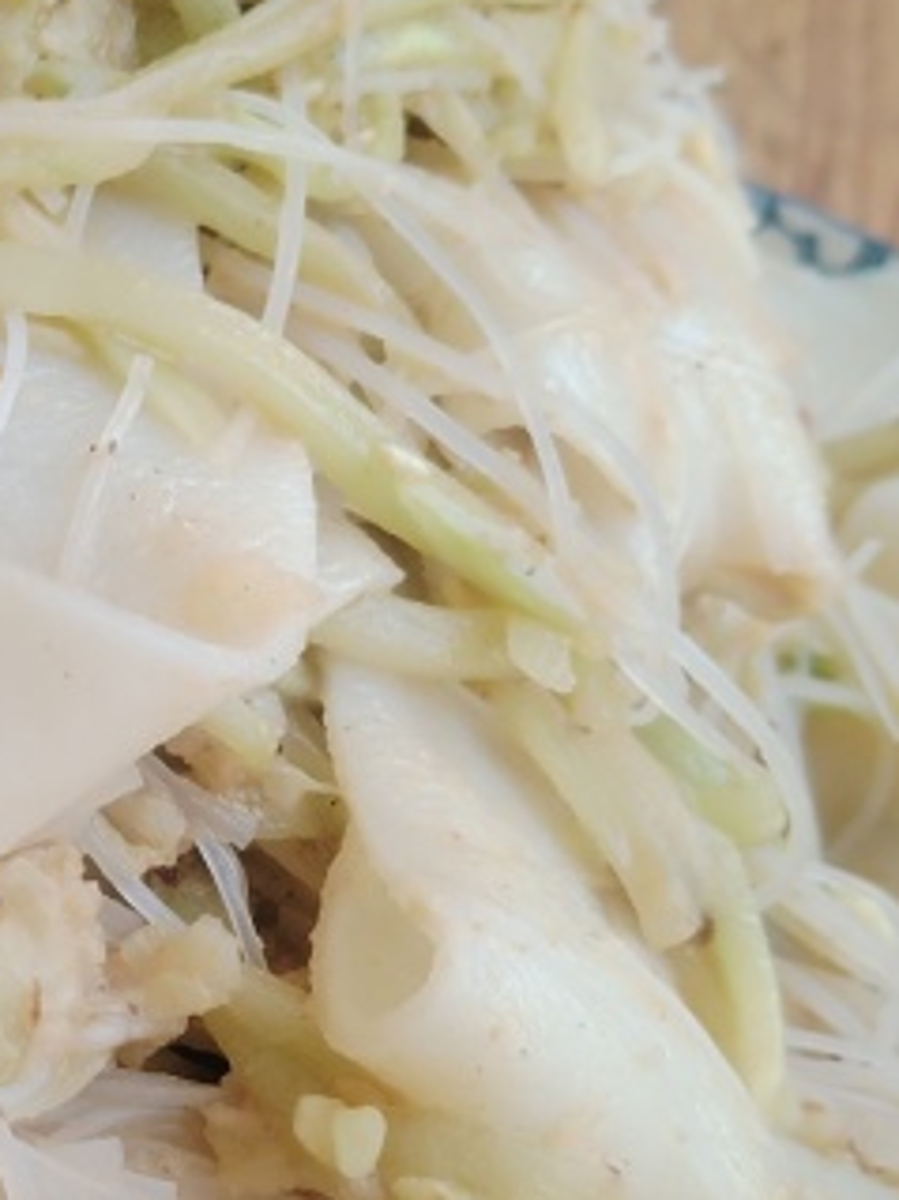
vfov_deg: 22.4
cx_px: -177
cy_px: 807
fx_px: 3015
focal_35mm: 87
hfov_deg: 16.3
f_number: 1.8
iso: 100
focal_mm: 4.25
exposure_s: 1/140
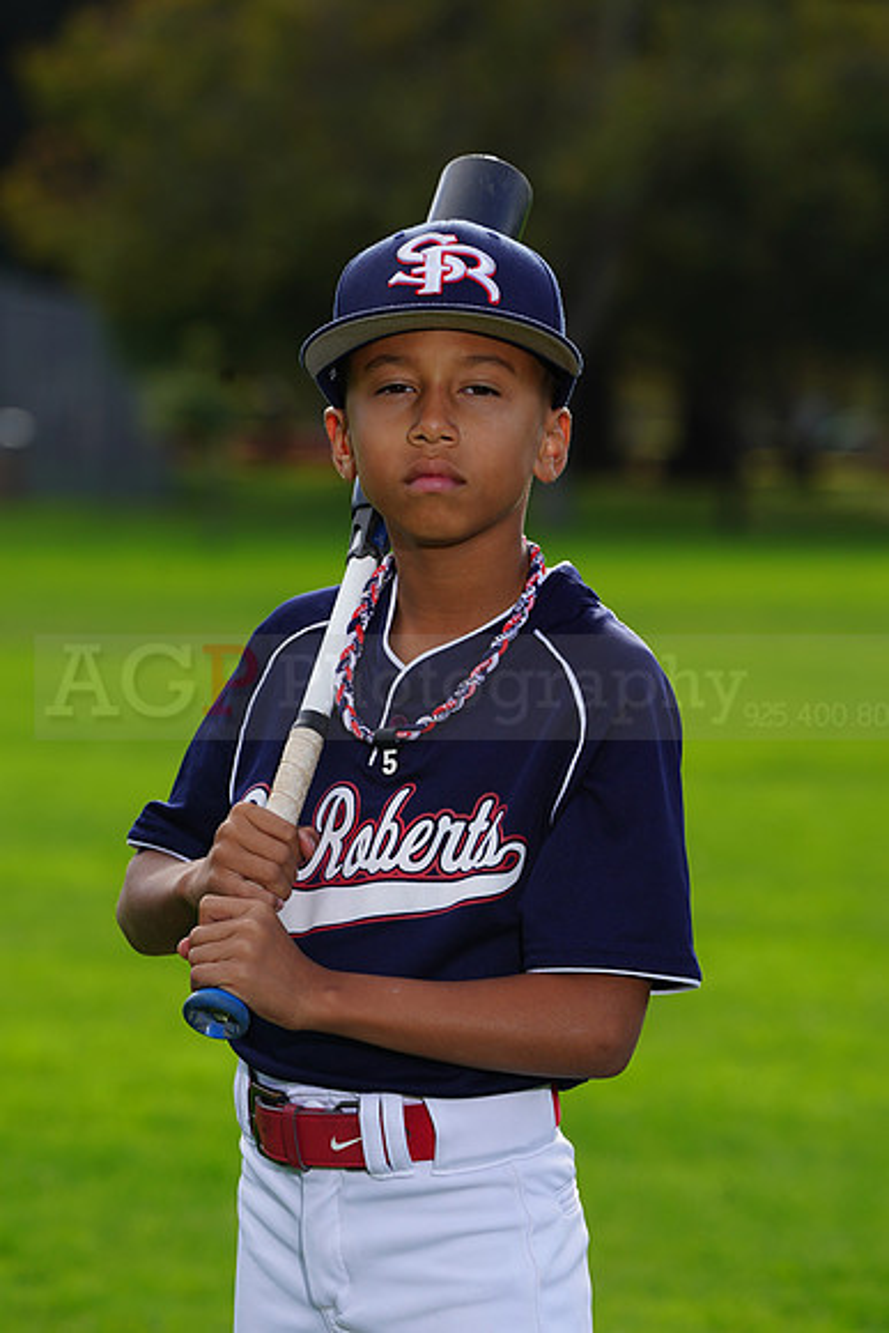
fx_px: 8699
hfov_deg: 5.9
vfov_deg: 8.8
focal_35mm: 235
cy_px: 666
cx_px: 444
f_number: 8
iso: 200
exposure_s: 1/250
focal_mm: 235
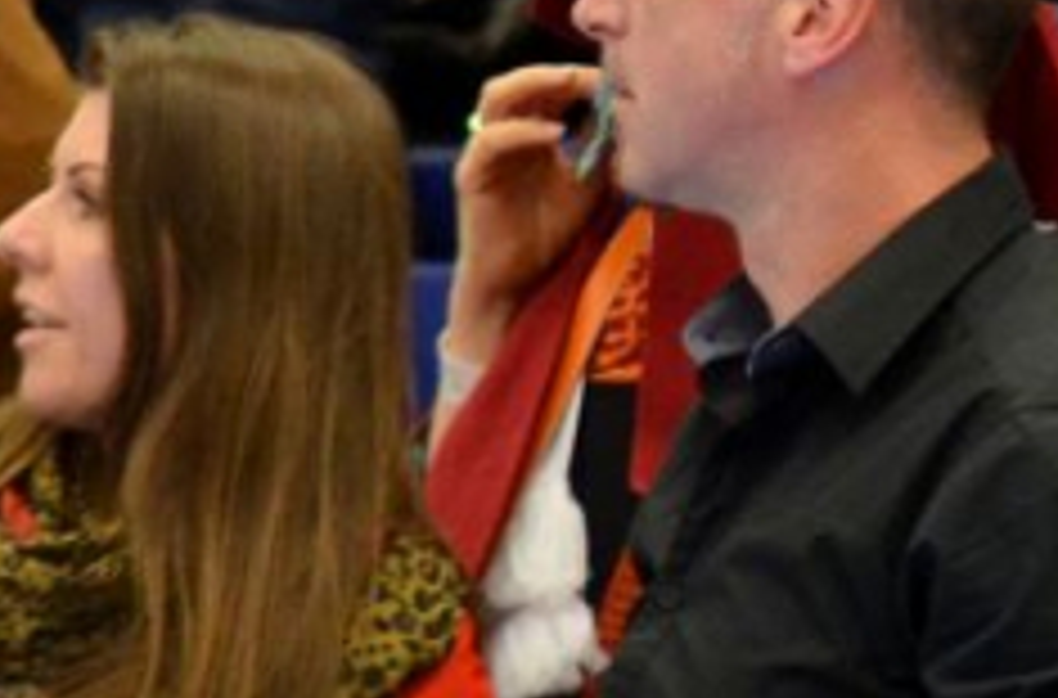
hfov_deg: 2.0
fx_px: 29935
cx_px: 1472
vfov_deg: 1.3
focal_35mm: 1022
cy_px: 52
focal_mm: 200
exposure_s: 1/320
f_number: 2.8
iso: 1600
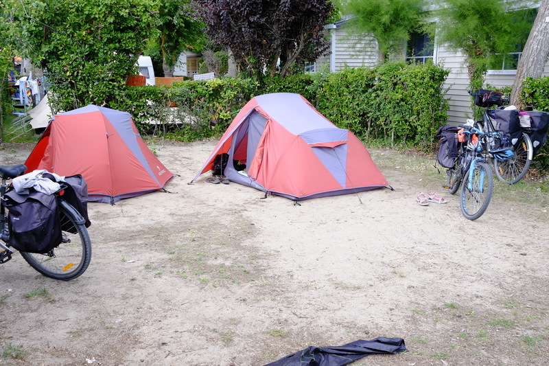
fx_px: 534
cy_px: 183
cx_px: 274
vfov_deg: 37.8
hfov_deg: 54.4
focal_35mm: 35
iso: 800
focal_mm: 23
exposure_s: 1/40
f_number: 8
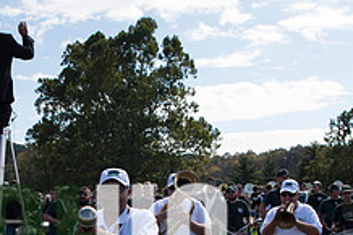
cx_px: 105
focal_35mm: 64
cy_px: 260
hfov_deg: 31.1
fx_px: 627
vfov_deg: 20.2
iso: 250
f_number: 4.5
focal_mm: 24
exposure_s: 1/1600
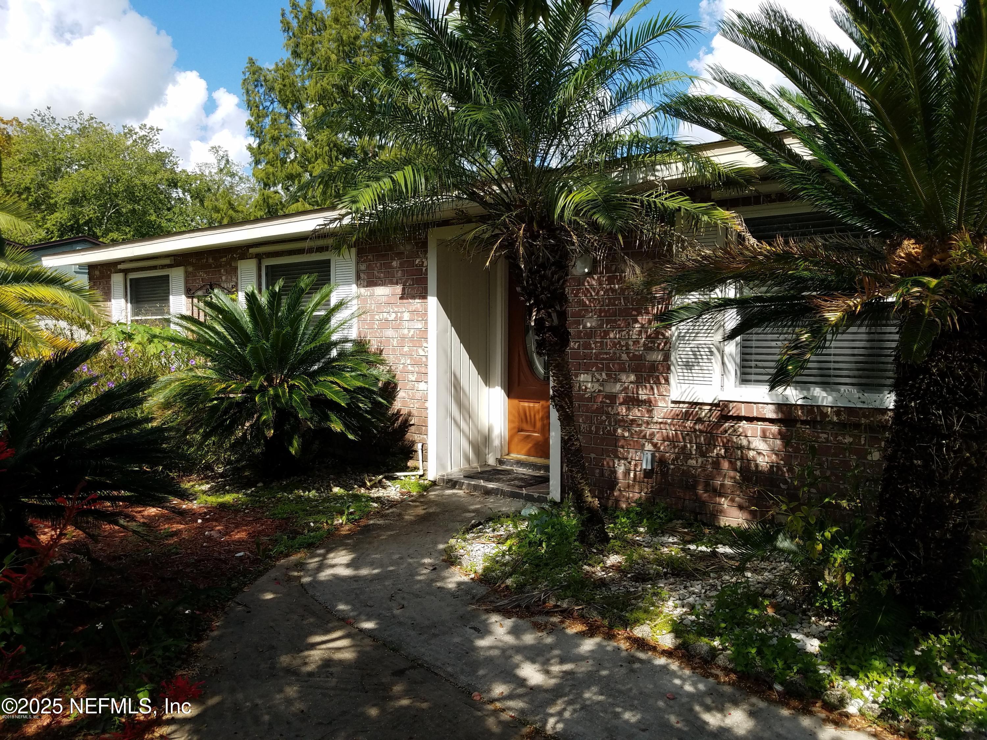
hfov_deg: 67.3
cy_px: 370
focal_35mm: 26
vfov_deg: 53.1
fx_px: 741
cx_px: 494
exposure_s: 1/1984
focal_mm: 4.2
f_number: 1.7
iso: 50
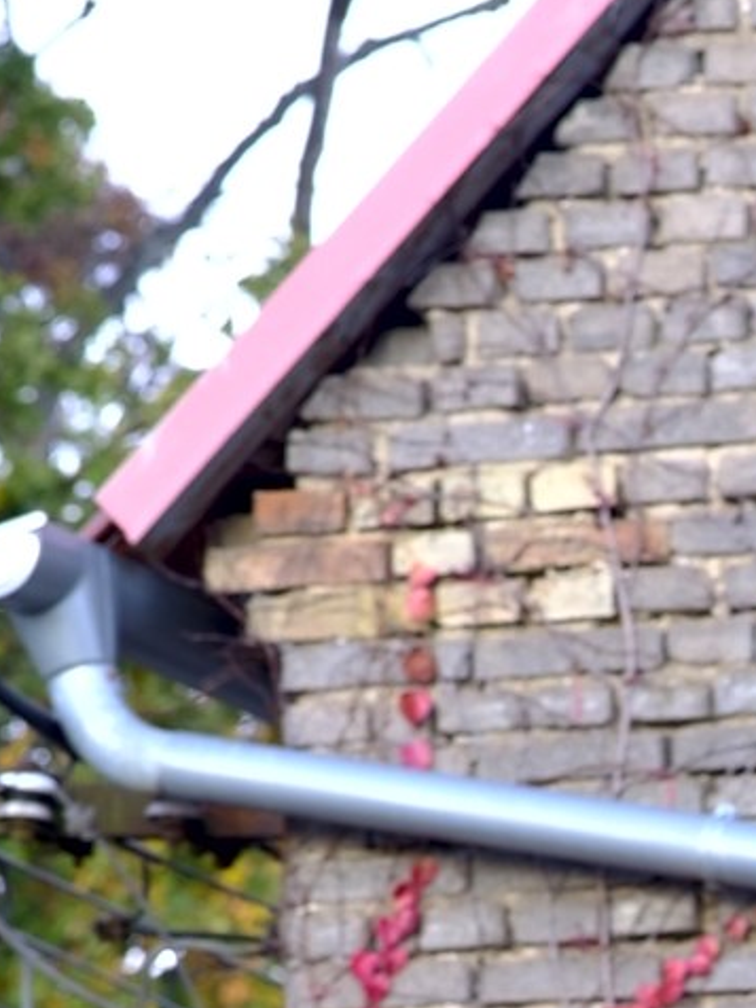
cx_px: 1357
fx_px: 19335
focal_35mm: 664
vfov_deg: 3.0
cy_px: 1628
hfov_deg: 2.2
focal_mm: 200
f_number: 8
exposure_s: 1.1
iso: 100
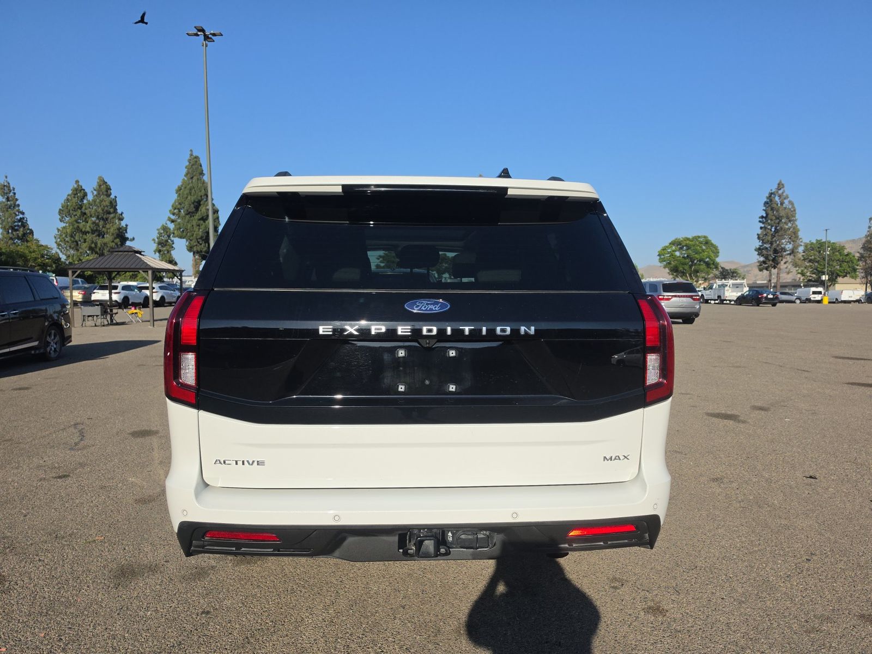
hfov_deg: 73.9
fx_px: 579
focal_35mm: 23
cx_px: 436
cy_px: 327
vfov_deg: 58.9
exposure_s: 1/7940
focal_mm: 6.5
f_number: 1.4
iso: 57
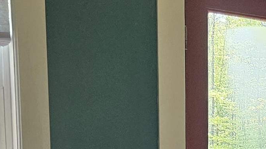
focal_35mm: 114
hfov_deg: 17.3
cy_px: 307
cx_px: 377
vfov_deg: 9.8
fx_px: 804
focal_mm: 5.4
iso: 400
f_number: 1.8
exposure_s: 1/359
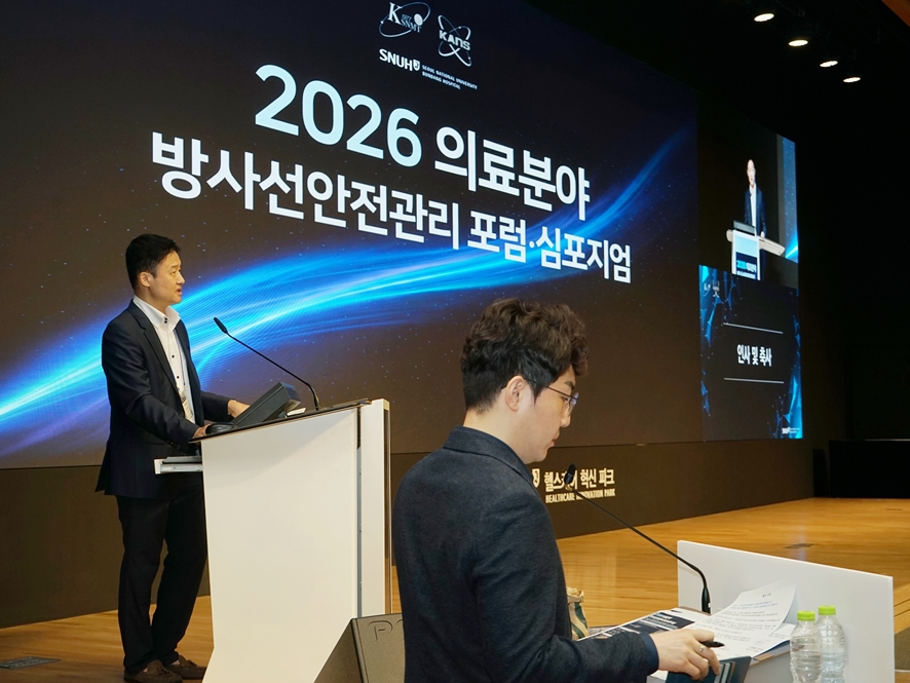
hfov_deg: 37.5
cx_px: 466
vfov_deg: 28.6
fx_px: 1341
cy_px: 342
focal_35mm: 51
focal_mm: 47
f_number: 7.1
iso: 400
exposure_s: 1/100
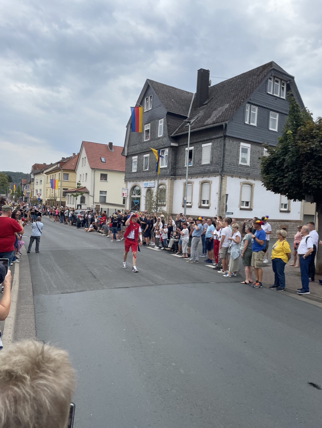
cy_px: 214
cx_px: 161
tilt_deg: -1.2
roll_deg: -3.9
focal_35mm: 26
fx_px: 322
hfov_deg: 53.1
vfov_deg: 67.3
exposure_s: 1/2092
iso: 32
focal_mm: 4.2
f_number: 1.6
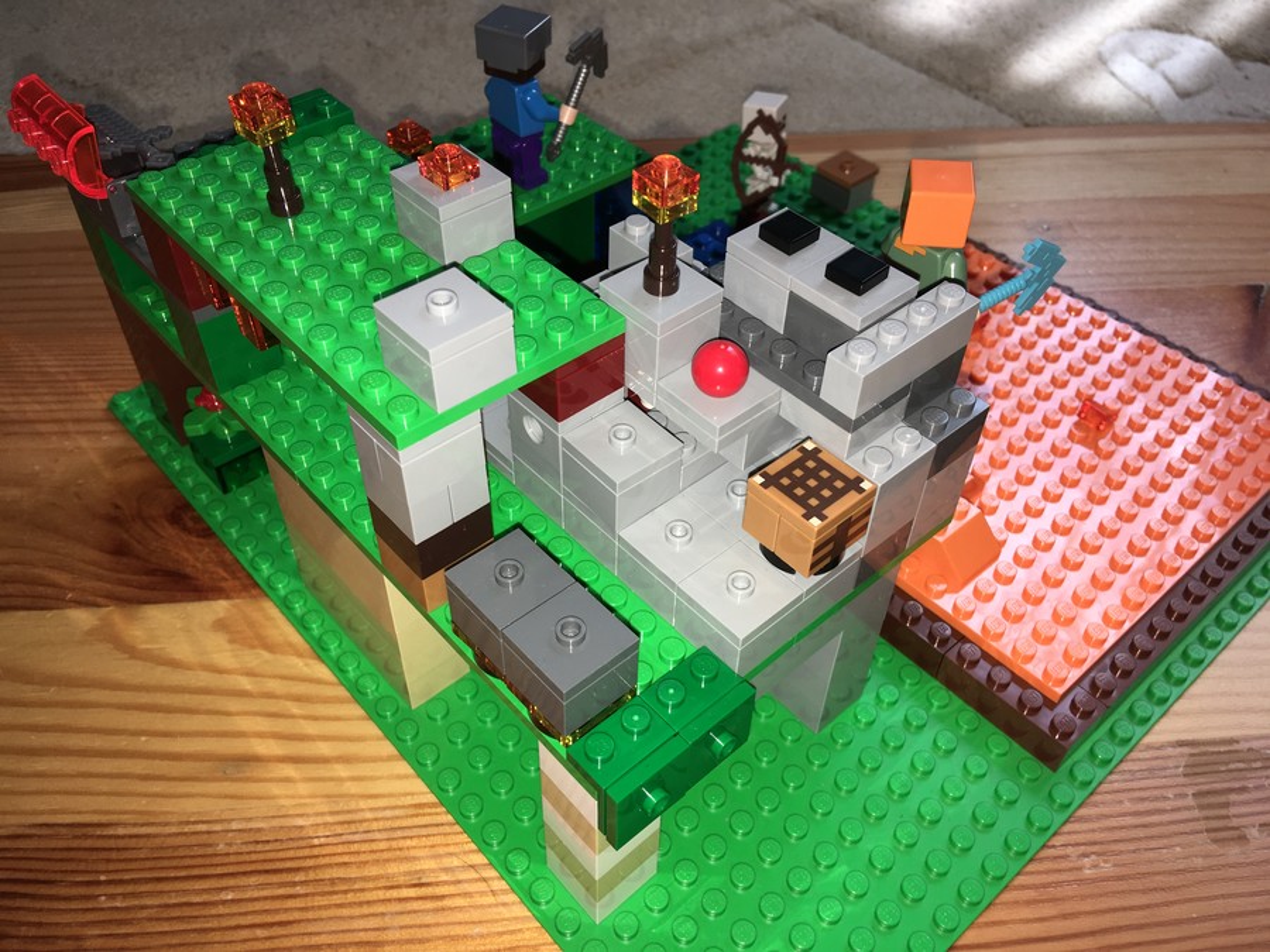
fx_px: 1064
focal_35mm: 29
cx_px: 635
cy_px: 476
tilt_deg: -46.0
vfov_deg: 48.2
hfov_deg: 61.7
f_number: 2.2
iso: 25
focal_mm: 4.15
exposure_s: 1/87
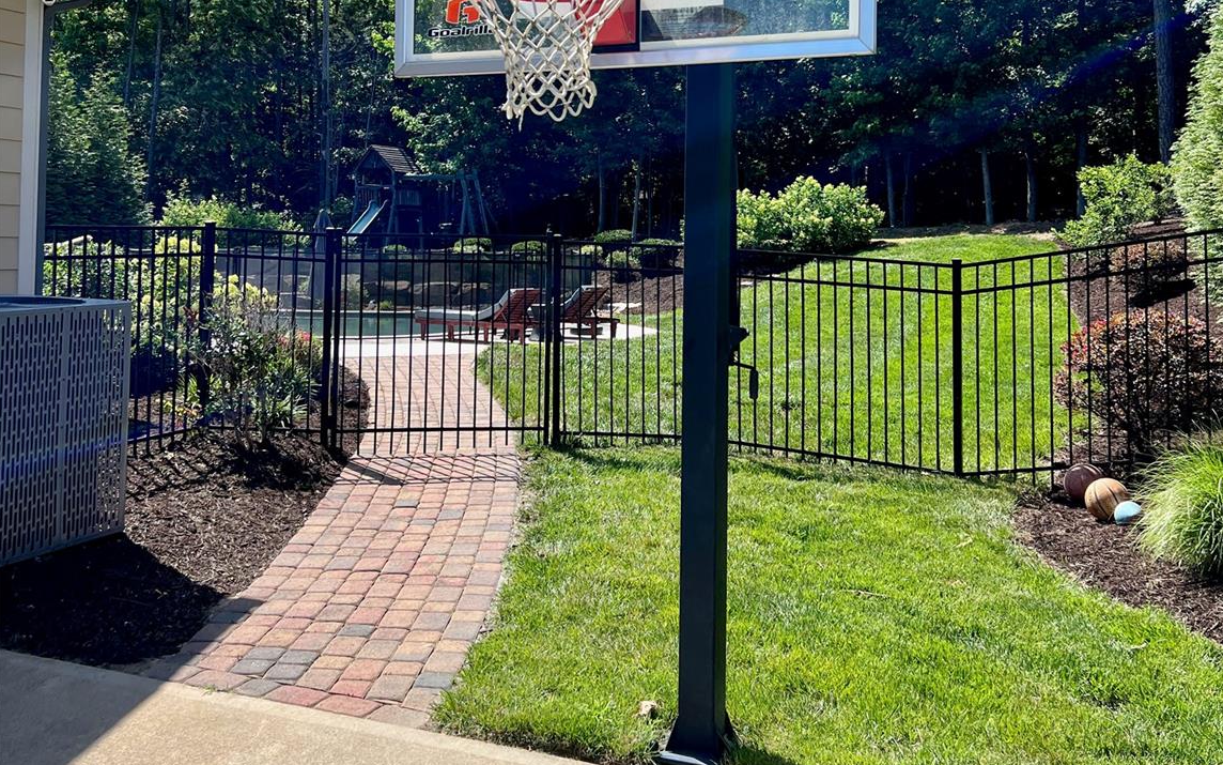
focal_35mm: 37
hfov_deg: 52.7
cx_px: 610
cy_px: 187
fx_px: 1233
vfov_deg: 33.7
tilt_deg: +1.9
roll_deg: -0.4
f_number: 1.5
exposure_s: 1/3257
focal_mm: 5.7
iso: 50
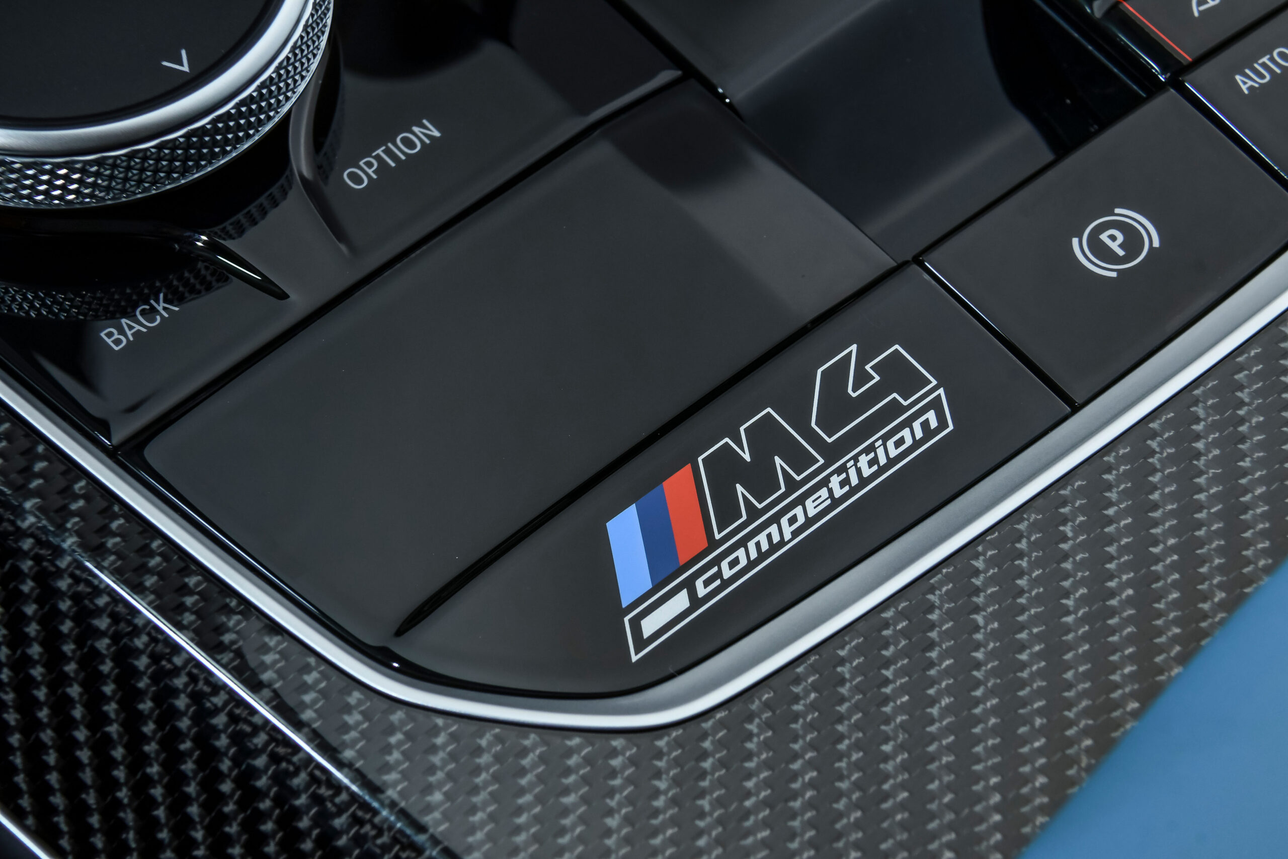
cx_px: 644
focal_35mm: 150
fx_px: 5367
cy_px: 430
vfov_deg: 9.1
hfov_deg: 13.7
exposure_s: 1/160
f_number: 10
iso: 400
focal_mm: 100
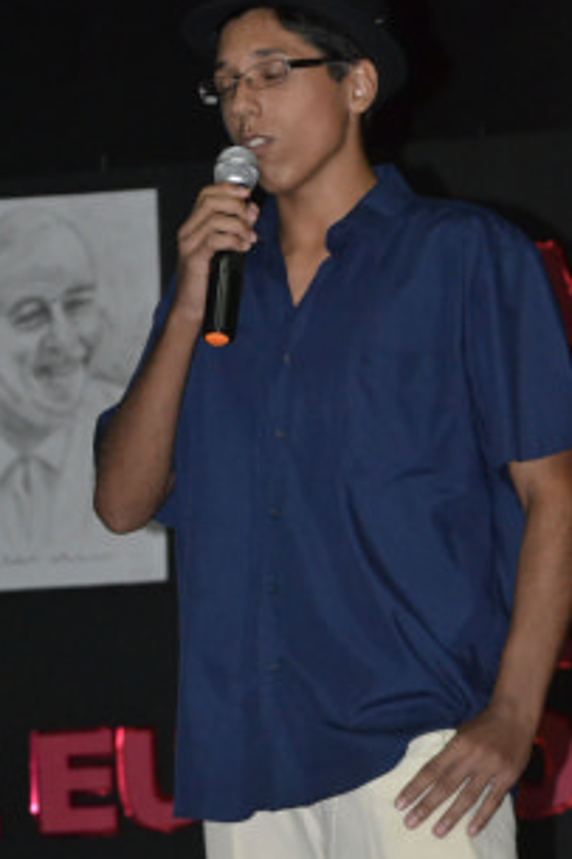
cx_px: 210
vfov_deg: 8.8
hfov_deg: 5.9
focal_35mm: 234
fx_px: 5579
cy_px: 442
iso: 3200
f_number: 5.6
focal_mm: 95
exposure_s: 1/60
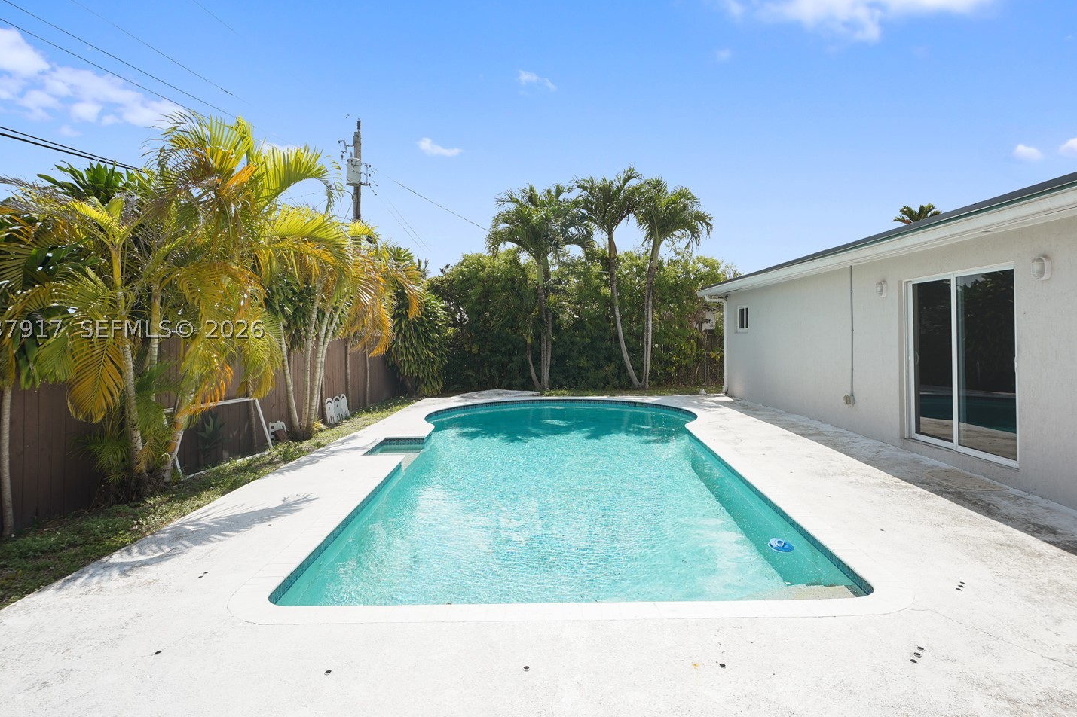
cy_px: 328
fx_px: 568
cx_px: 560
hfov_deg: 86.9
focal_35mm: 19
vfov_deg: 64.4
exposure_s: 1/60
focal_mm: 16
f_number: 5
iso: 100
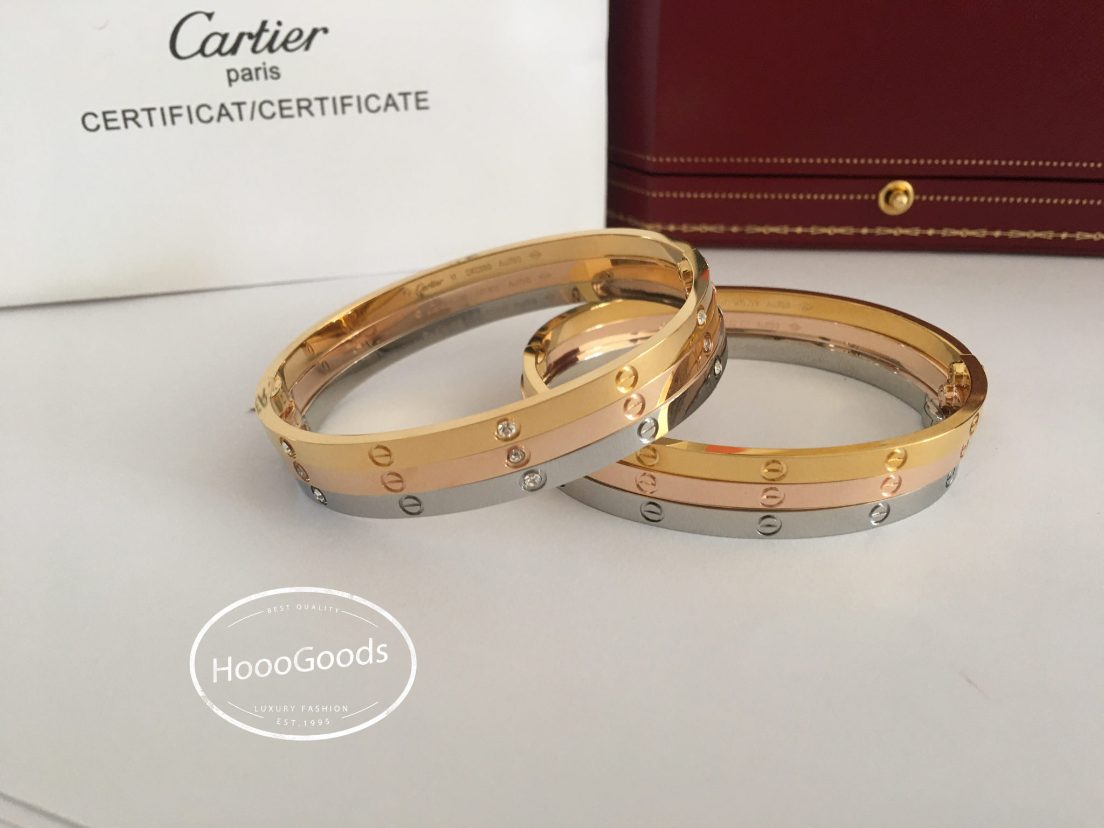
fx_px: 925
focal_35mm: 29
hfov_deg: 61.7
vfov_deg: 48.2
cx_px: 552
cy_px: 414
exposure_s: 1/33
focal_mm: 4.15
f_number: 2.2
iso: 50
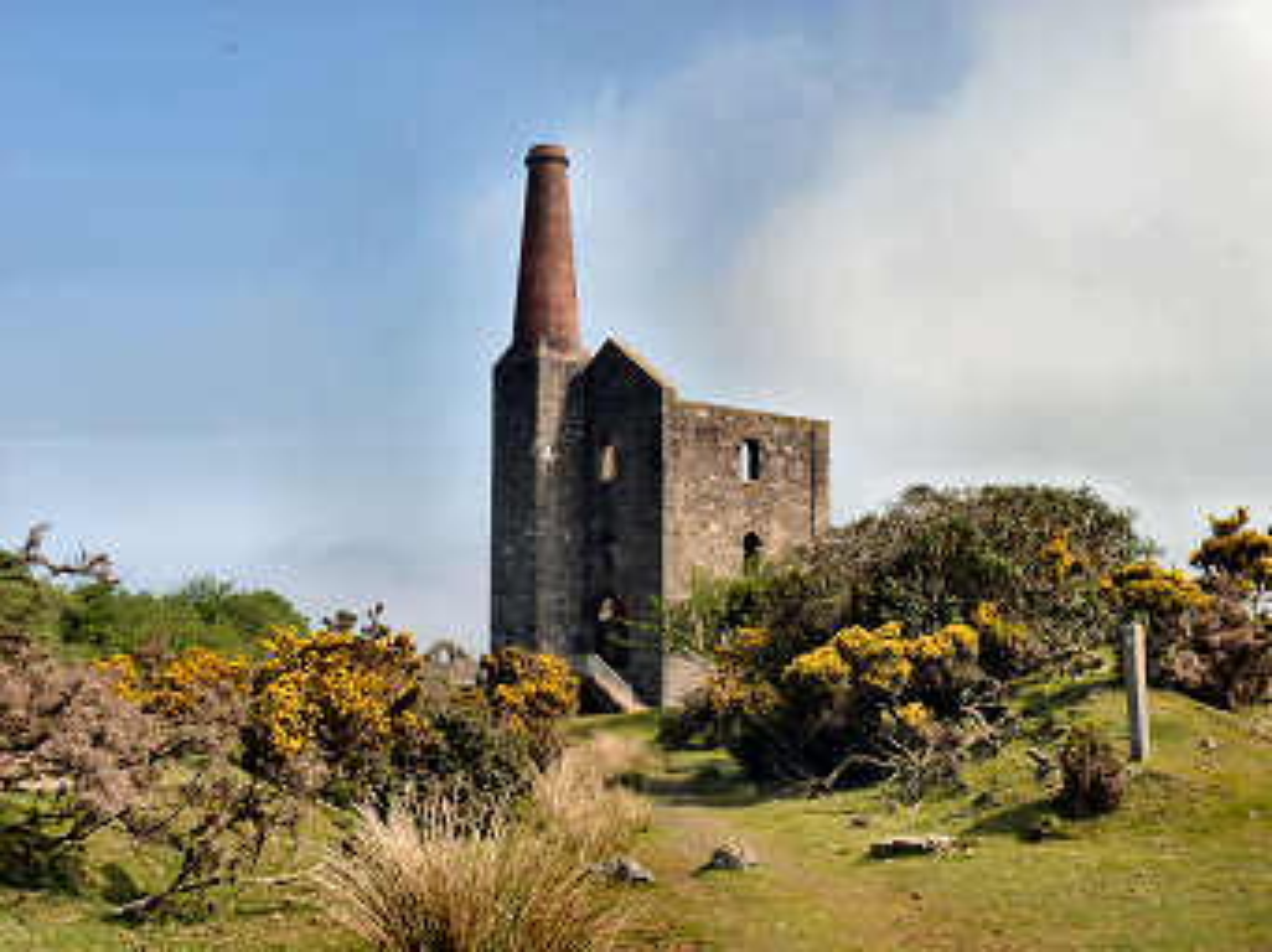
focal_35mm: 43
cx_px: 636
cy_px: 476
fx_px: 1579
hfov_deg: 43.9
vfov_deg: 33.6
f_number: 5.6
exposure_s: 1/500
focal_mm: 7.6
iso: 125
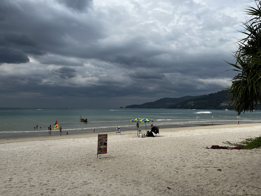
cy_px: 98
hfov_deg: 67.3
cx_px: 130
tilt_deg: +3.6
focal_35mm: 26
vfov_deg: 53.1
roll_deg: -0.2
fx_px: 196
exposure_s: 1/8696
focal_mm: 5.7
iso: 50
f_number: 1.5
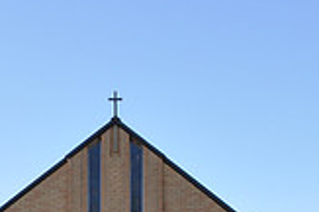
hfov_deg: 19.1
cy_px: 272
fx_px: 946
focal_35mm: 107
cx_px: 174
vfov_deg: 12.4
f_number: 7.1
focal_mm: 20
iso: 200
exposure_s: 1/200
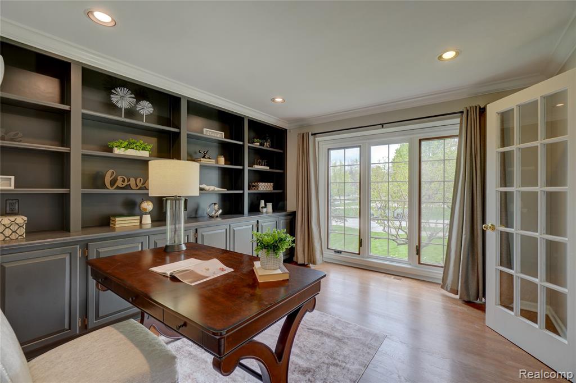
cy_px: 192
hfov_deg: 100.4
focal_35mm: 15
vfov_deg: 77.3
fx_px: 240
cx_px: 288
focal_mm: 10
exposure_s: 1/20
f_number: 8
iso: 400
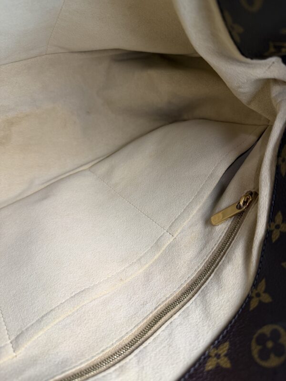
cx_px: 143
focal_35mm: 24
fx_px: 264
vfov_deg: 71.6
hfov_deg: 56.8
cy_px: 190
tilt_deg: -48.6
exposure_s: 1/120
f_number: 1.78
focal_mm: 6.76
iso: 160
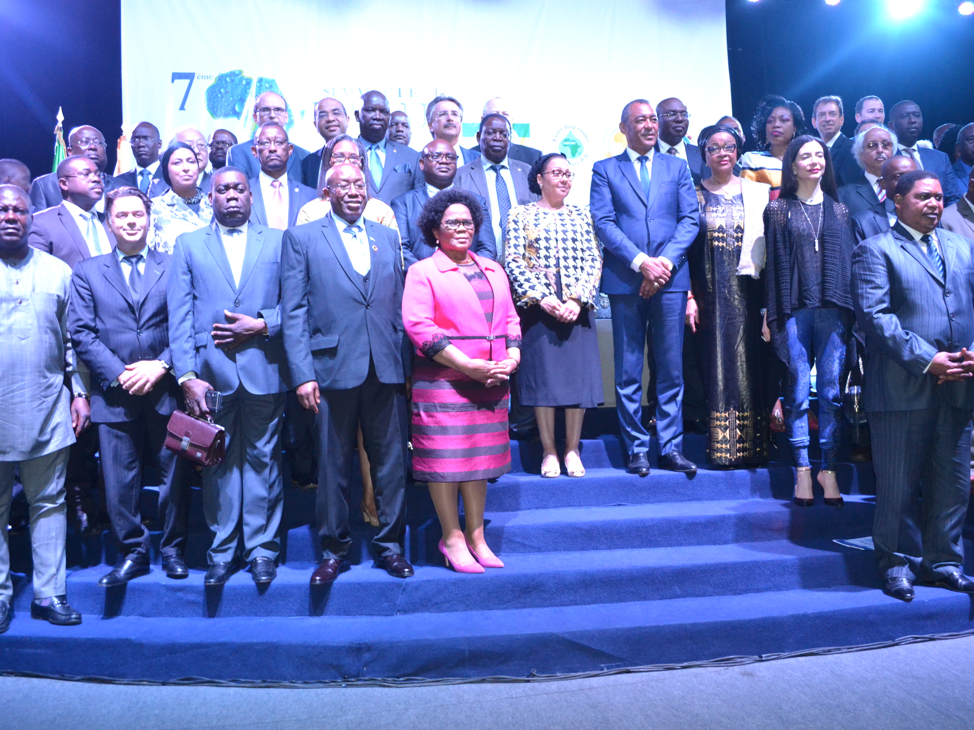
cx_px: 527
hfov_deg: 59.9
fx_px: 844
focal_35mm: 30
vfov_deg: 46.8
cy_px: 358
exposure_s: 1/60
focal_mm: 18
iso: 2200
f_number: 3.5
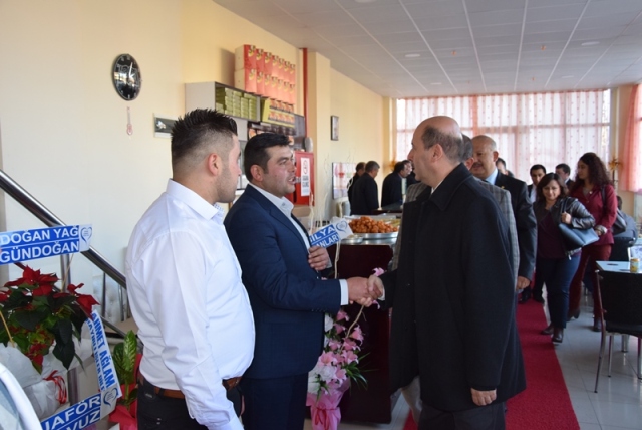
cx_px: 321
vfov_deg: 40.0
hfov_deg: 57.2
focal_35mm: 33
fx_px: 589
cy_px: 215
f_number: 5.6
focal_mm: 22
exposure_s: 1/125
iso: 800
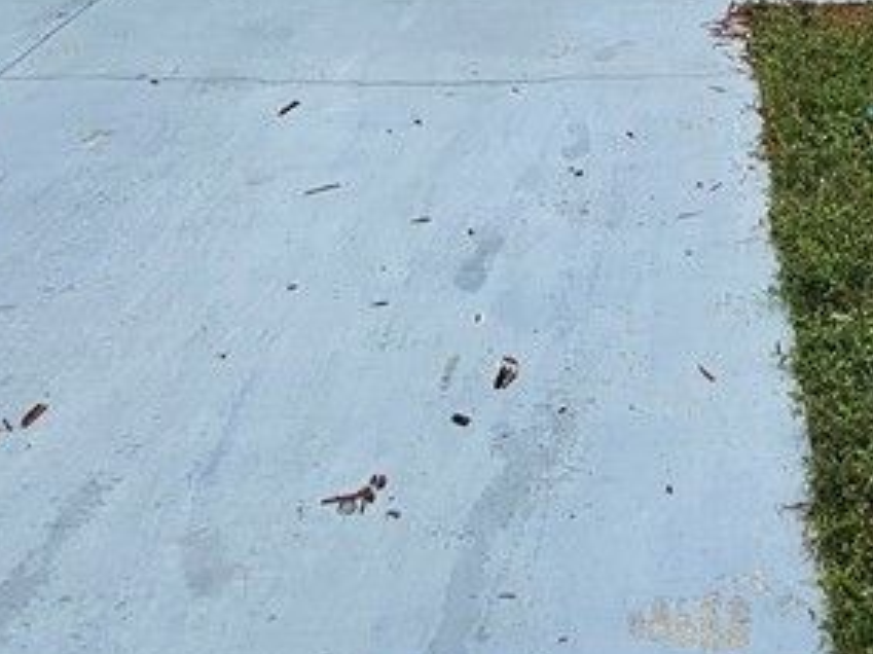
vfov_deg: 23.2
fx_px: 1185
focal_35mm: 47
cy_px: -389
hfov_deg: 38.8
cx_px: 703
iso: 50
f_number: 2.2
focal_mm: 2.2
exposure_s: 1/2805
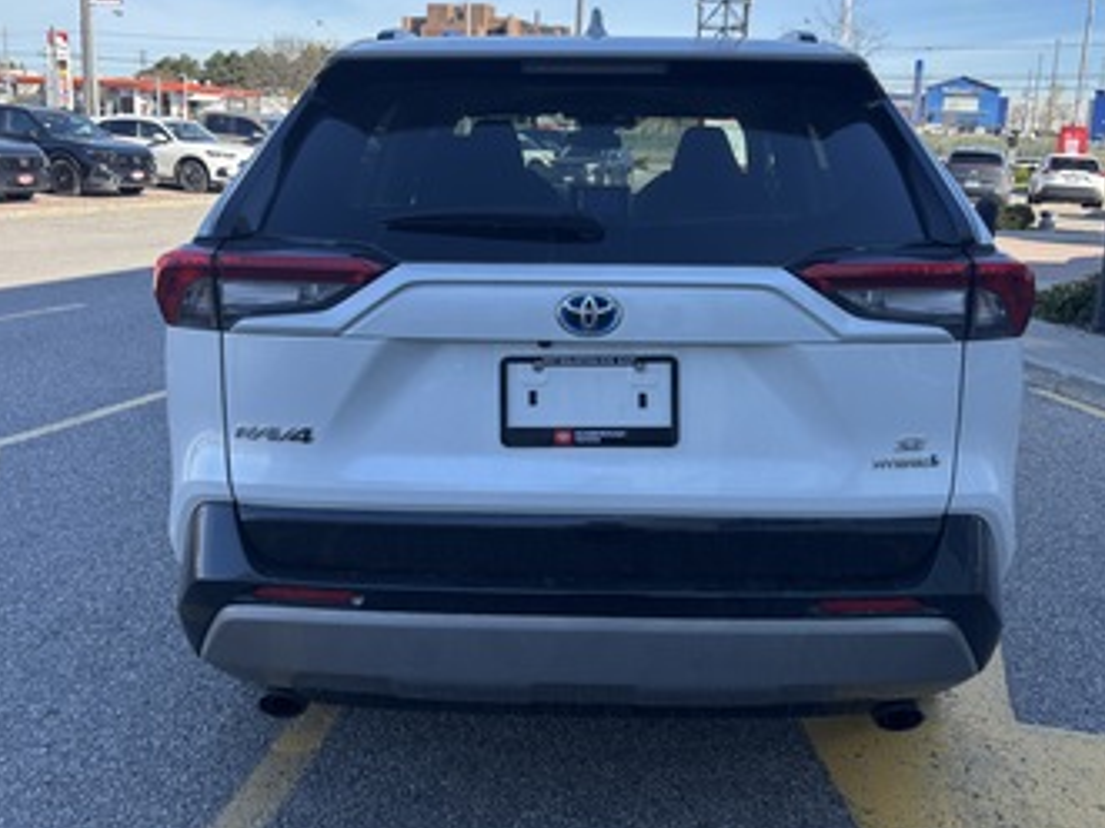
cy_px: 329
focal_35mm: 33
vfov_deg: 42.7
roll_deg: -2.8
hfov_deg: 55.3
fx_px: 1053
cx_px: 581
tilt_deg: -11.3
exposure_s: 1/1362
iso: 50
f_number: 1.6
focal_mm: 5.96
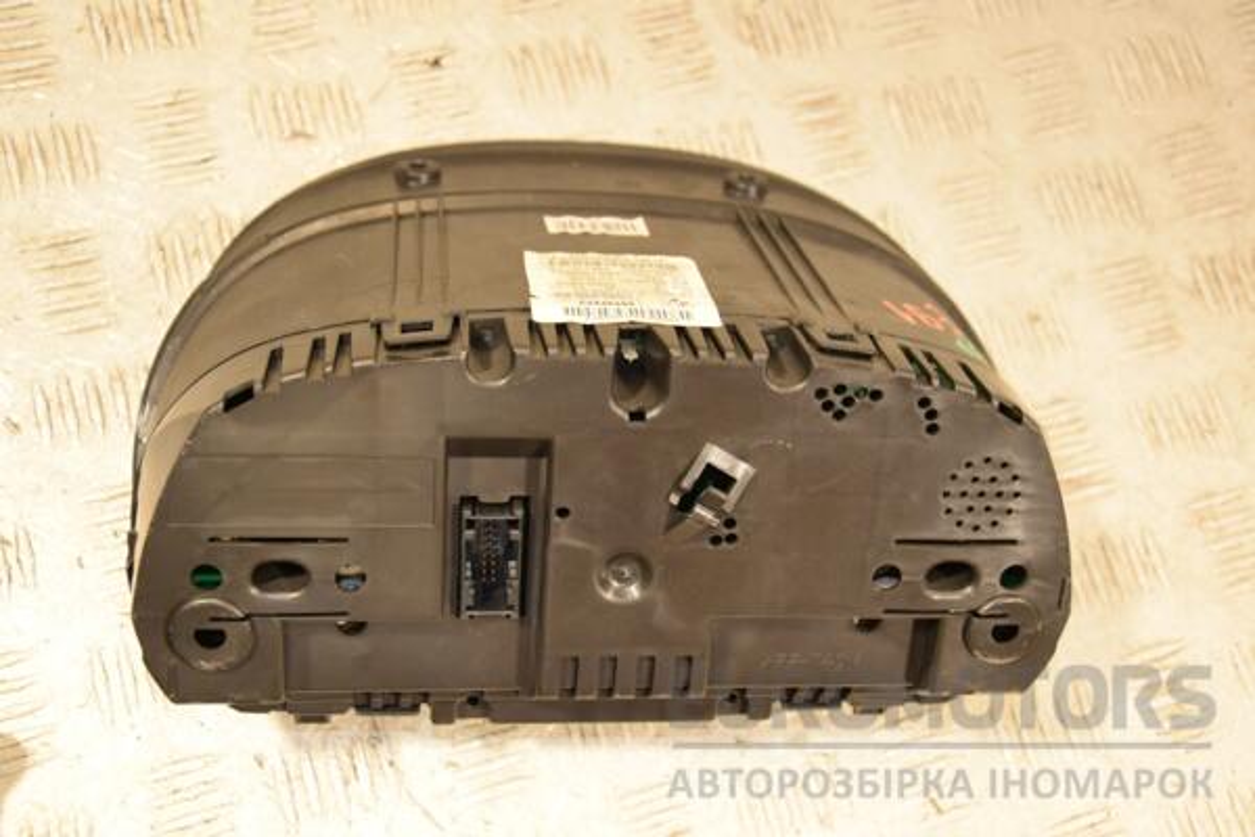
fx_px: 1569
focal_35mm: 45
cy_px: 418
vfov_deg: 29.9
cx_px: 628
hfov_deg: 43.6
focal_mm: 30
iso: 800
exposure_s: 1/160
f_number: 5
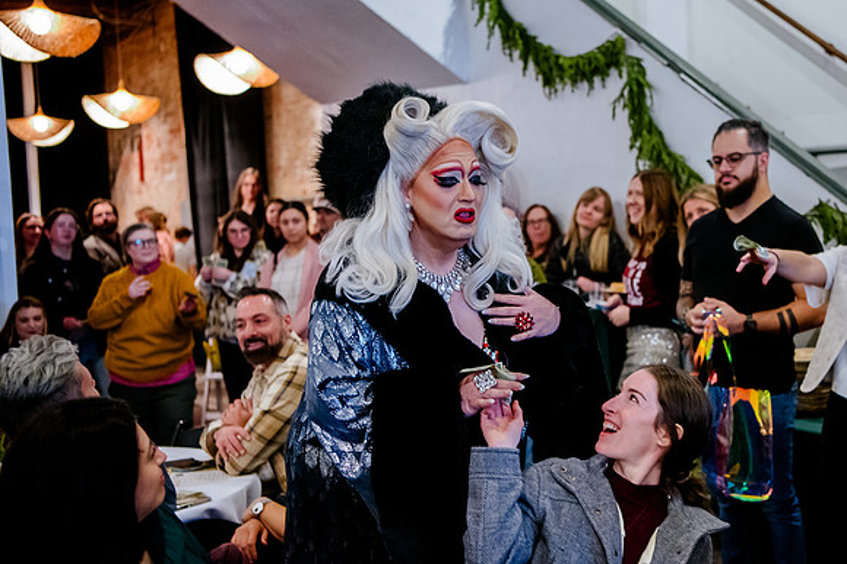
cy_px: 276
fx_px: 1254
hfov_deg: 36.9
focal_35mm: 53
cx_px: 565
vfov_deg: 25.3
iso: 6400
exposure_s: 1/80
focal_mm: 40
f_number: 2.8
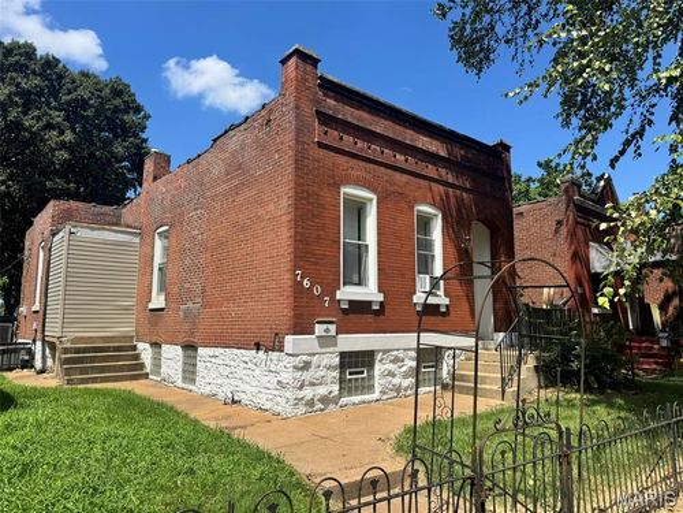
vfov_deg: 56.8
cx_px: 342
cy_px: 256
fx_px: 474
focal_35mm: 24
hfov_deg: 71.6
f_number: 1.78
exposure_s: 1/4950
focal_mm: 6.76
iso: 80
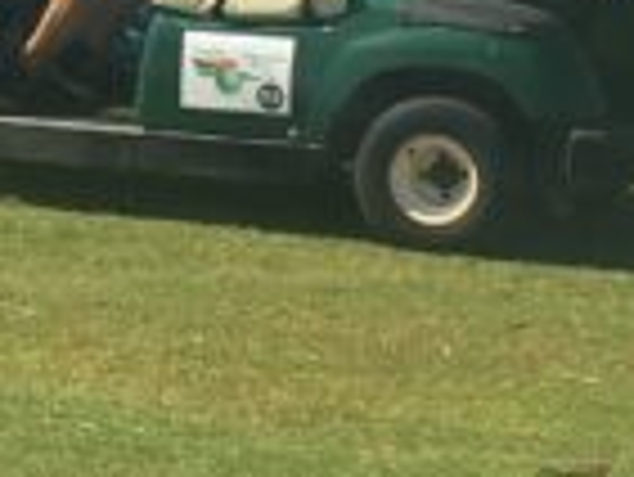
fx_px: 3849
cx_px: -540
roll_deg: +0.0
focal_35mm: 210
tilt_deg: -1.0
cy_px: -140
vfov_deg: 7.0
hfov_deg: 9.0
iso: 25
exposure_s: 1/1326
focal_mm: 4.15
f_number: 2.2
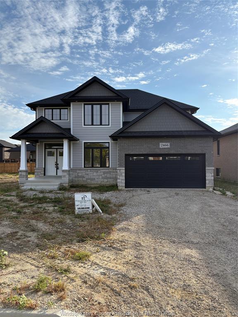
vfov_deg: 67.3
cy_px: 158
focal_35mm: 26
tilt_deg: +2.0
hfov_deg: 53.1
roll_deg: +0.3
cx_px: 119
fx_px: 238
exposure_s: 1/3279
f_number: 1.6
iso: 50
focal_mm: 5.96
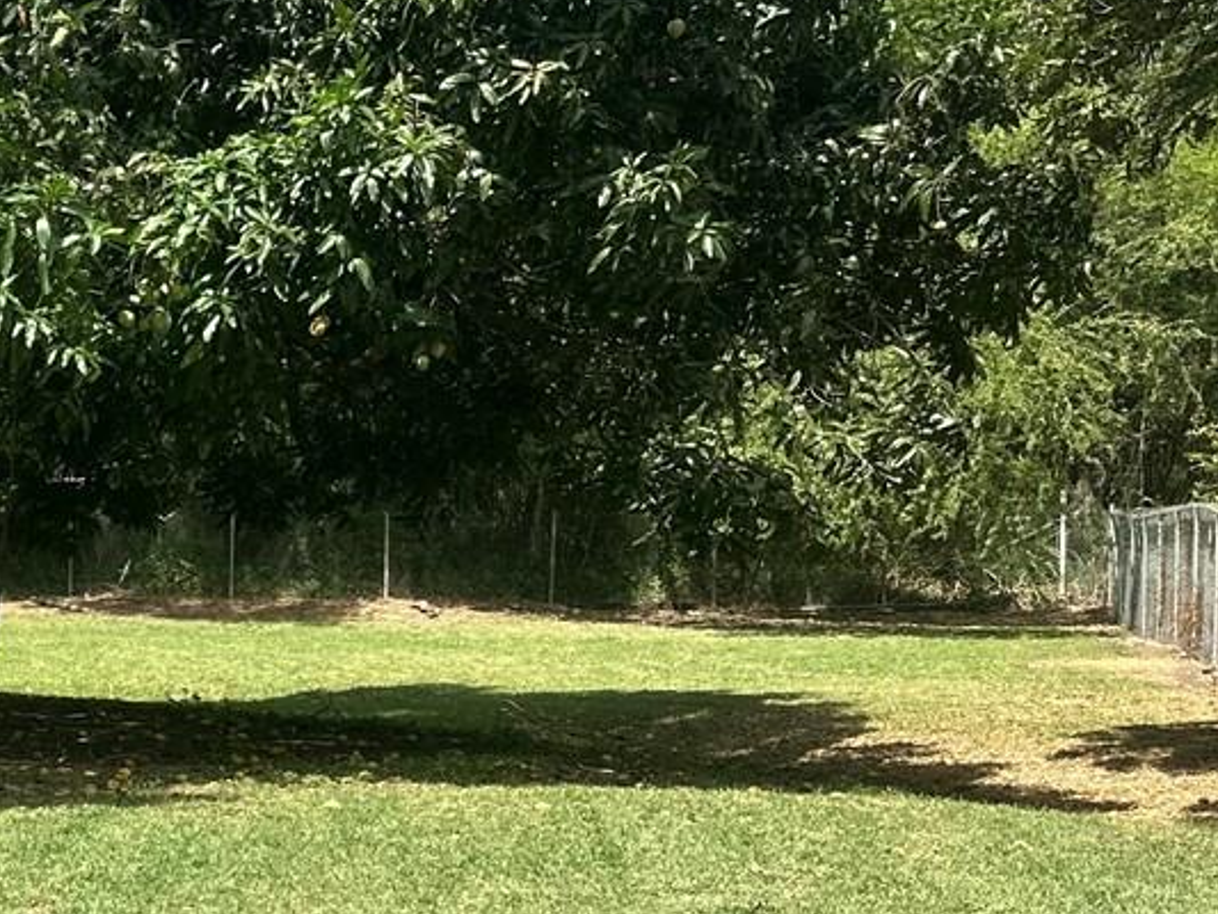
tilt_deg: -1.3
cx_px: -567
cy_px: 642
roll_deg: -0.9
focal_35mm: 72
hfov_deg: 22.6
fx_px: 2534
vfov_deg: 20.3
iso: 80
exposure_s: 1/2299
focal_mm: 6.86
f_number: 1.78
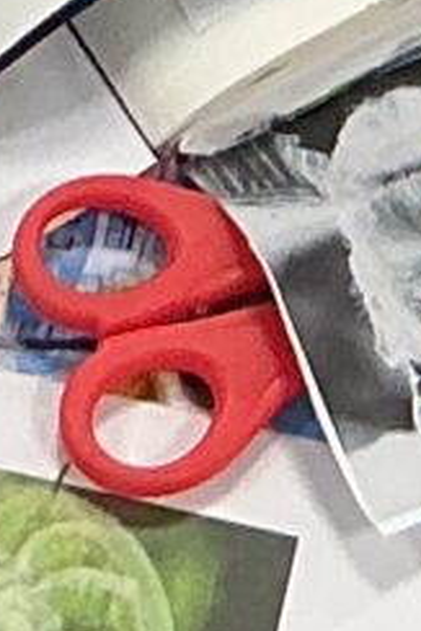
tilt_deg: -42.7
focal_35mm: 316
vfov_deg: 6.0
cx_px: 788
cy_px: -1239
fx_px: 5535
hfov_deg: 4.3
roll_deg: -14.8
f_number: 1.8
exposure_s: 1/60
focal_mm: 3
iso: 64
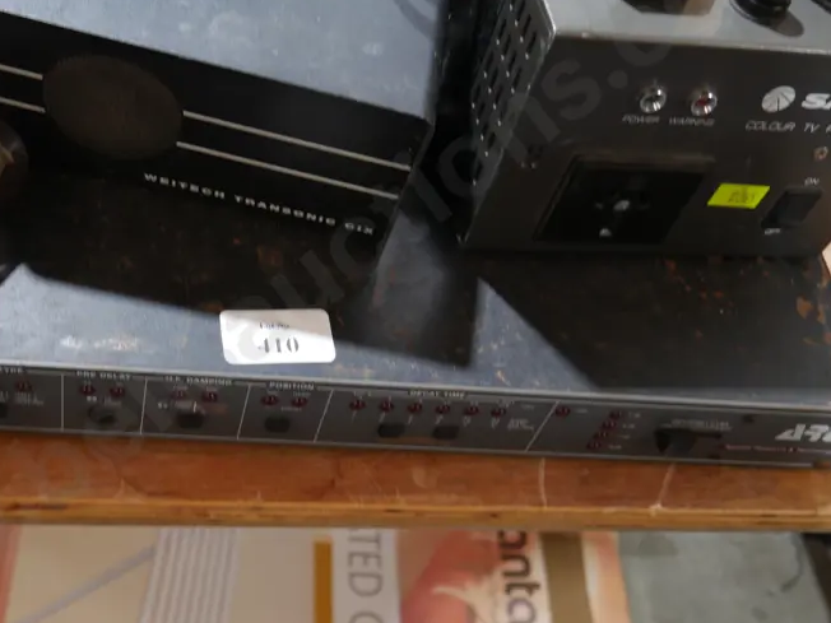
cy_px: 280
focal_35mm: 44
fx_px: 1056
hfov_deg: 42.6
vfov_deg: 32.8
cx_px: 316
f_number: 3.5
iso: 640
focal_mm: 14
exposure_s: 1/60
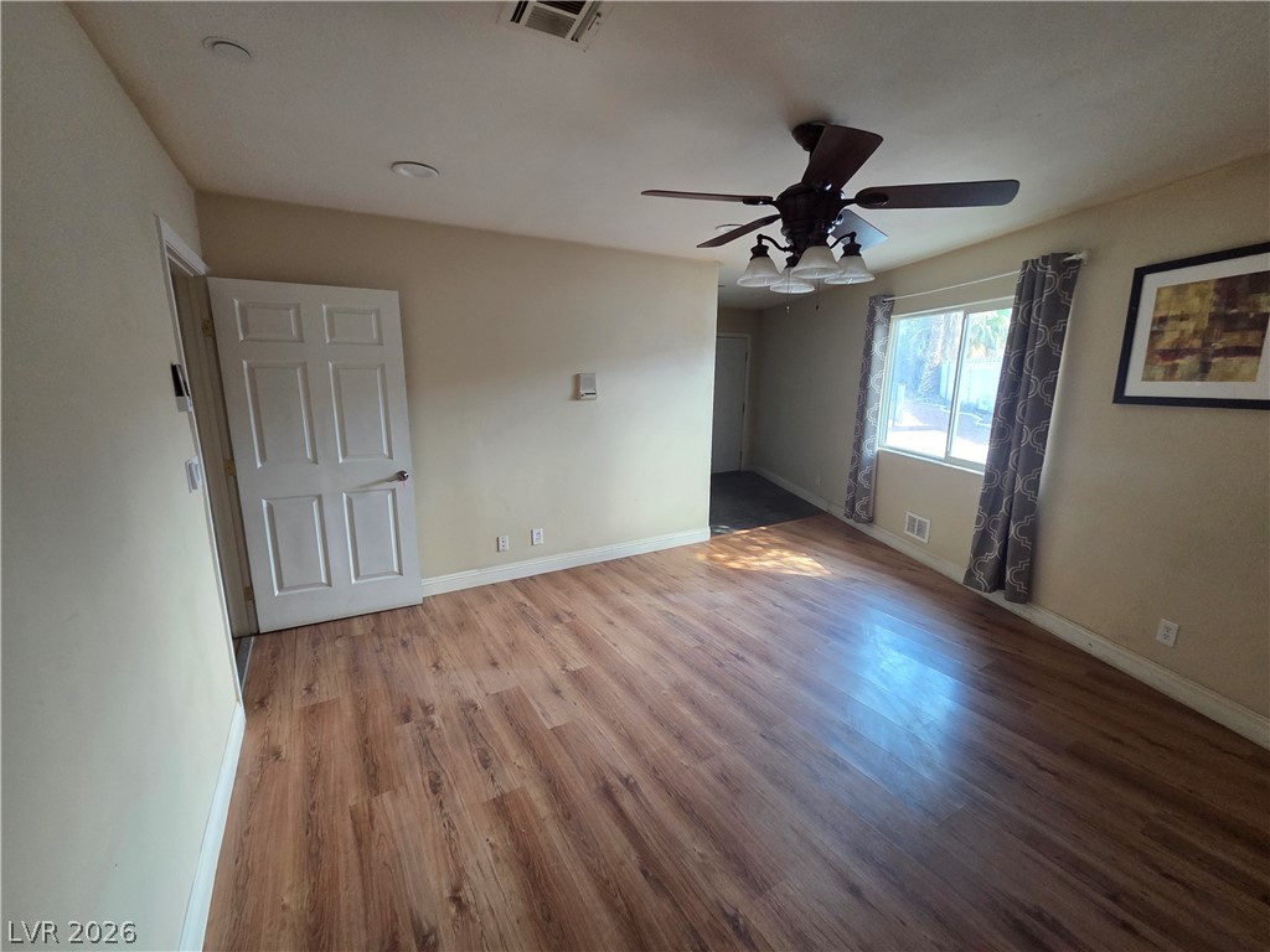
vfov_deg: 89.9
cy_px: 476
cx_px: 635
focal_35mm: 13
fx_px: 477
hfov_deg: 106.2
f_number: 2.2
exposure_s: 1/60
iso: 250
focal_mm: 2.2
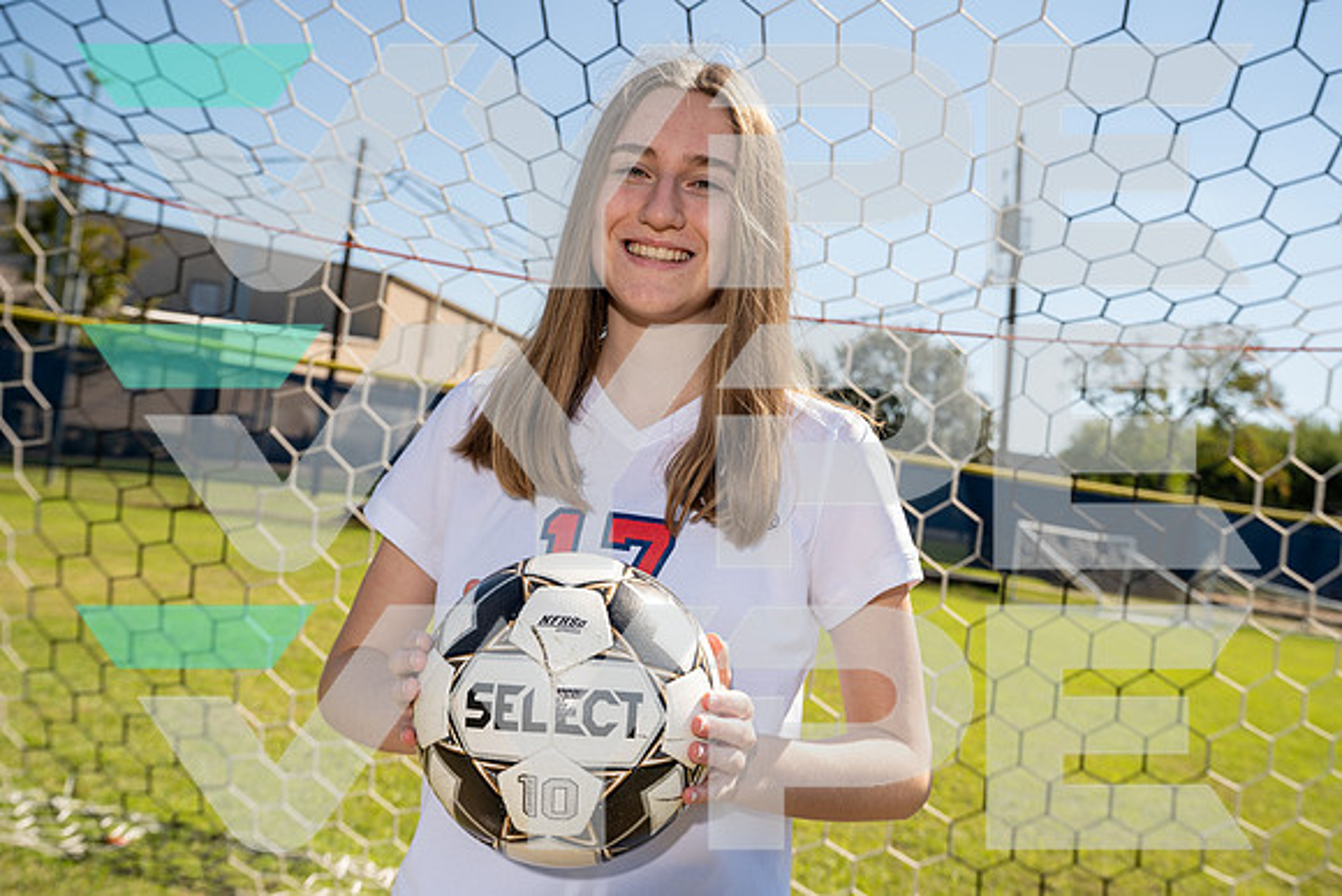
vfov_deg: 35.1
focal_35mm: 38
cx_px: 671
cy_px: 448
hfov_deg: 50.7
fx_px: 1417
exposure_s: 1/250
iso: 100
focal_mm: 38
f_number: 5.6
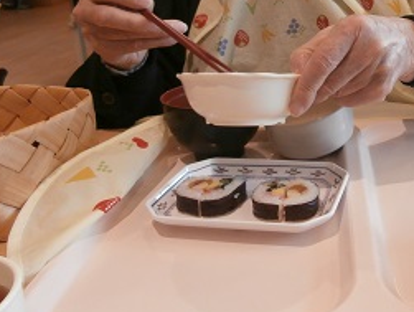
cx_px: 354
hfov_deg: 40.4
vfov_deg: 32.1
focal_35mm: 44
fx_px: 527
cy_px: 66
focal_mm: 4.2
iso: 200
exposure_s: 1/50
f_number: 3
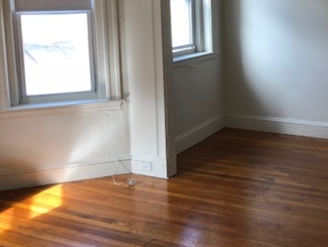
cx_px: 257
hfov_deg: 36.3
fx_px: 484
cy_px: 60
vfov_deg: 28.2
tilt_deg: -6.3
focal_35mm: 51
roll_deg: +1.3
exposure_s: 1/40
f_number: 1.8
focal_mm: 3.99
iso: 25
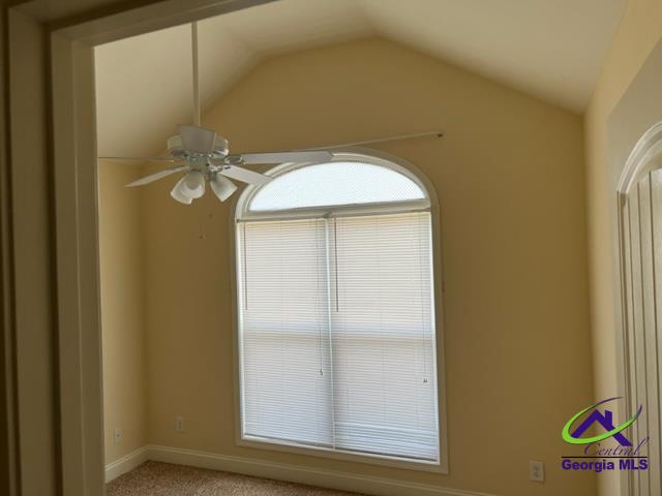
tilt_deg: +0.2
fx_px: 497
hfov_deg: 67.3
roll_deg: +2.0
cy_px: 248
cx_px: 331
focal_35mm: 26
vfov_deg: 53.1
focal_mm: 5.7
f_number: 1.5
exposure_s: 1/333
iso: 50
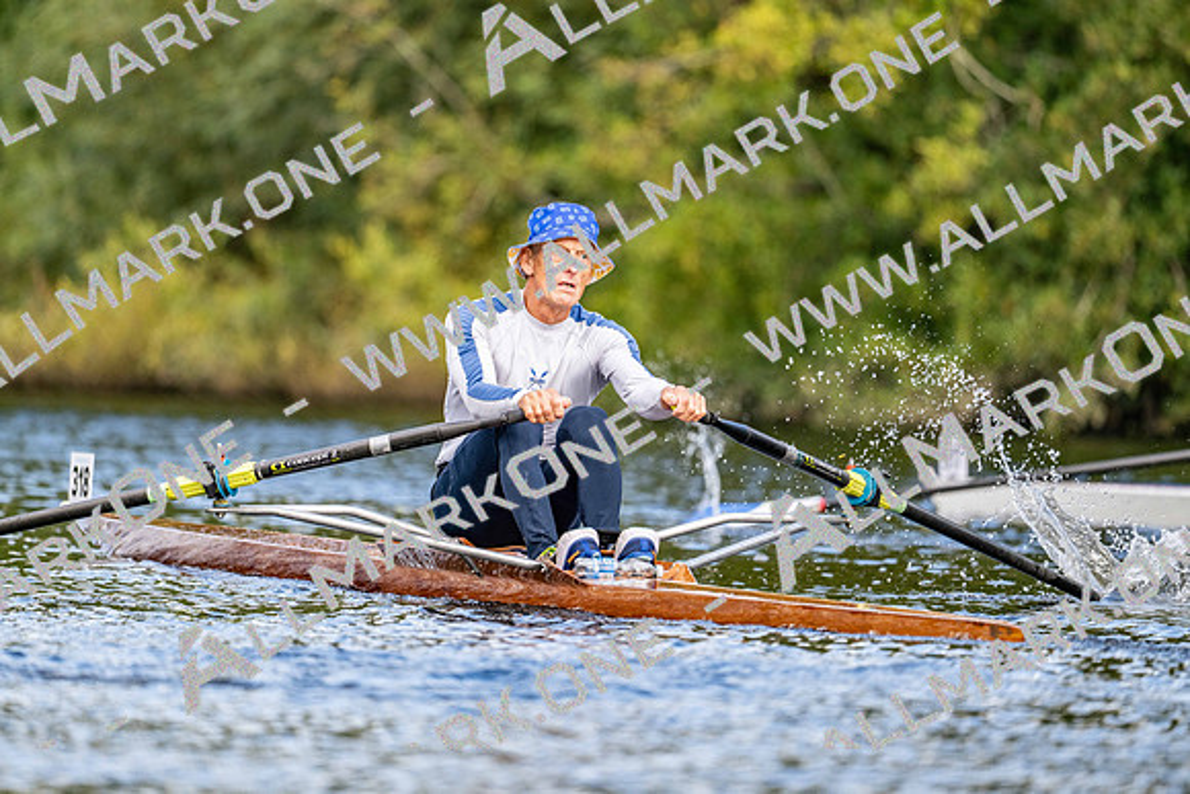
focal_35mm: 400
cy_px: 397
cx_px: 595
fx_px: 13231
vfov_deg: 3.4
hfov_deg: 5.1
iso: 800
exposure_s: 1/2000
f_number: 4.5
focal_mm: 400
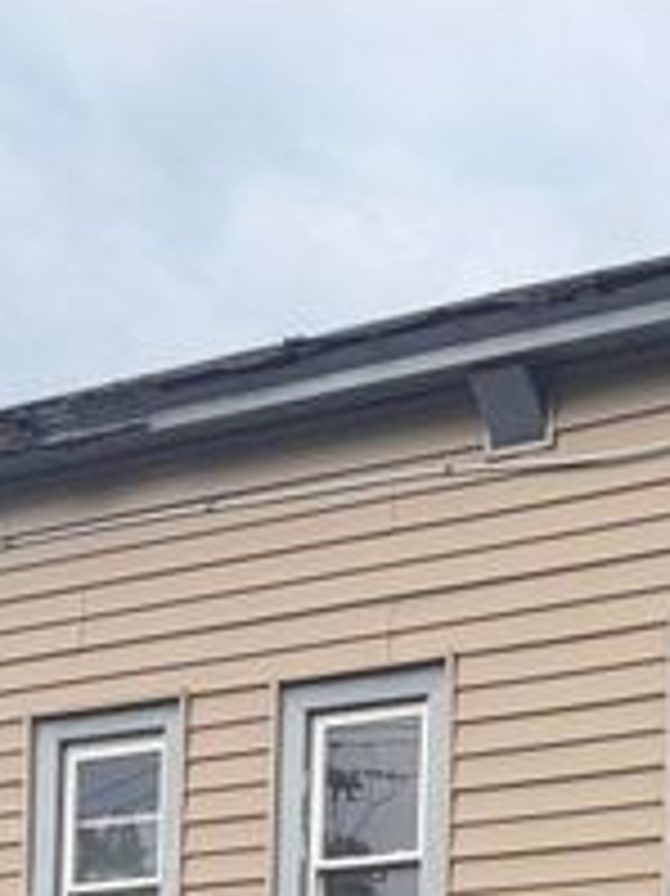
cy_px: 1443
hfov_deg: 16.2
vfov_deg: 19.0
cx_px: 832
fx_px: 2248
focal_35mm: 87
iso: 50
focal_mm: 5.96
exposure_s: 1/945
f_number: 1.6
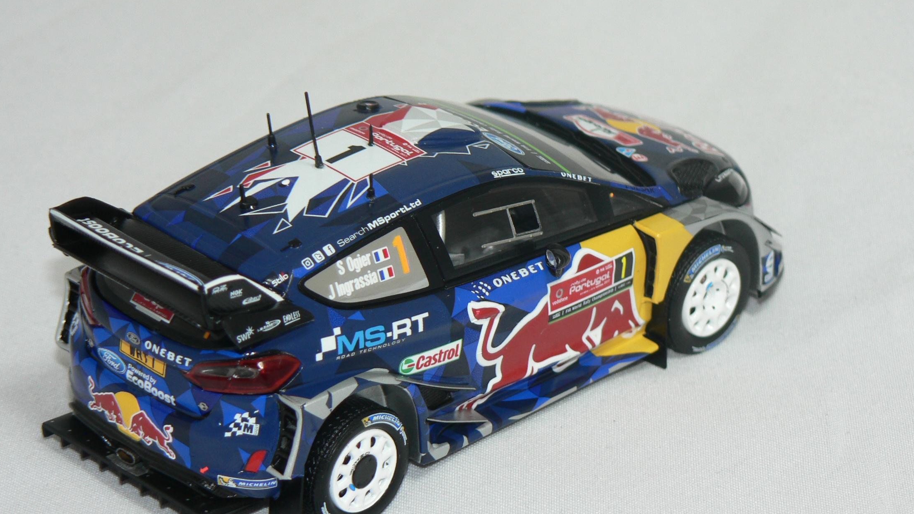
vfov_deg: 8.5
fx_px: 3441
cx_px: 428
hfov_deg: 15.1
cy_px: 288
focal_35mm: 142
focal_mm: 18.6
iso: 80
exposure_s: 1/60
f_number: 3.2
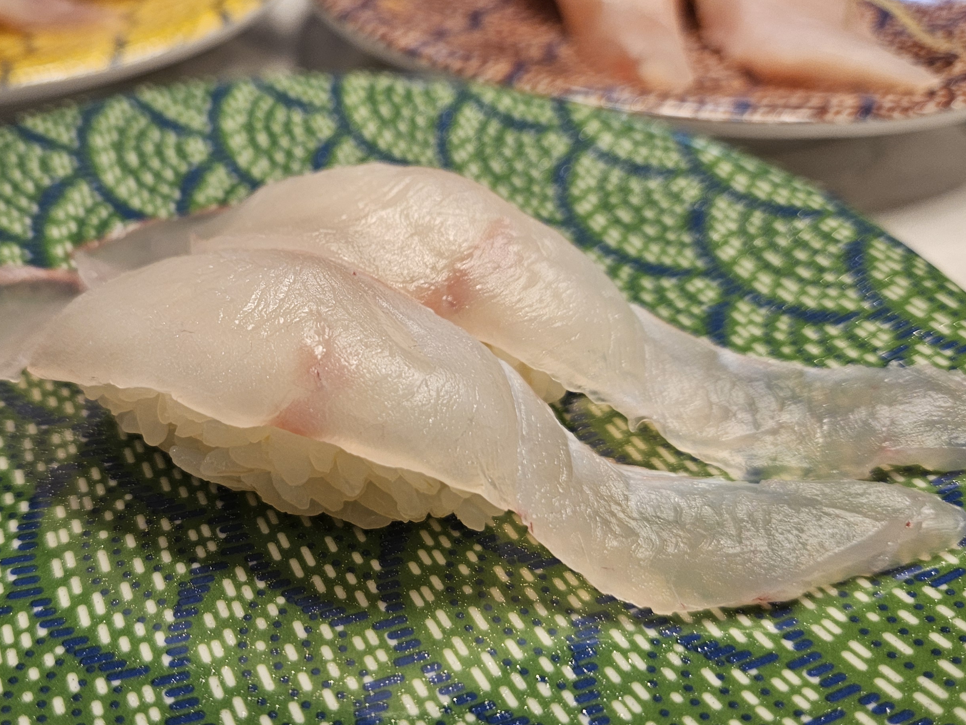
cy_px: 339
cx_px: 336
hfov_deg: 48.3
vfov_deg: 37.7
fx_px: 1060
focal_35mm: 38
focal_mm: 5.4
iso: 64
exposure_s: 1/120
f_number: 1.8
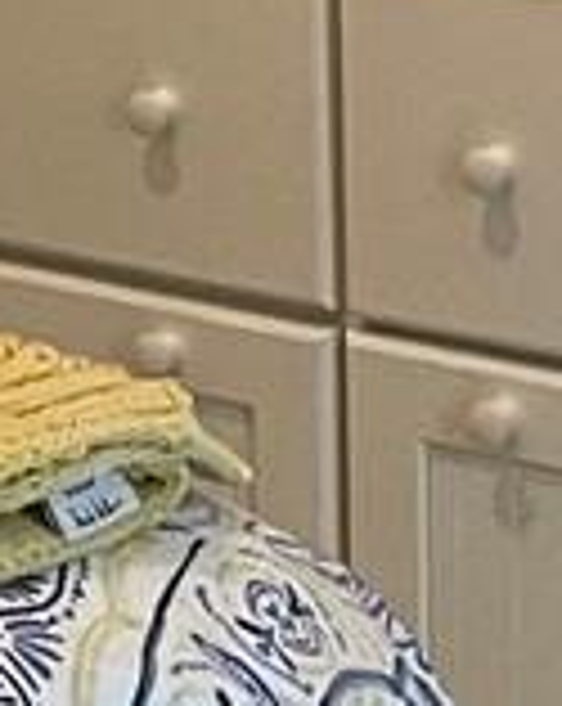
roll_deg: +1.9
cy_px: -805
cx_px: 598
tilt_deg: -6.9
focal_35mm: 259
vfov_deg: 7.2
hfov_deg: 5.9
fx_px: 5401
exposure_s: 1/60
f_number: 1.6
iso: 200
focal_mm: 4.2
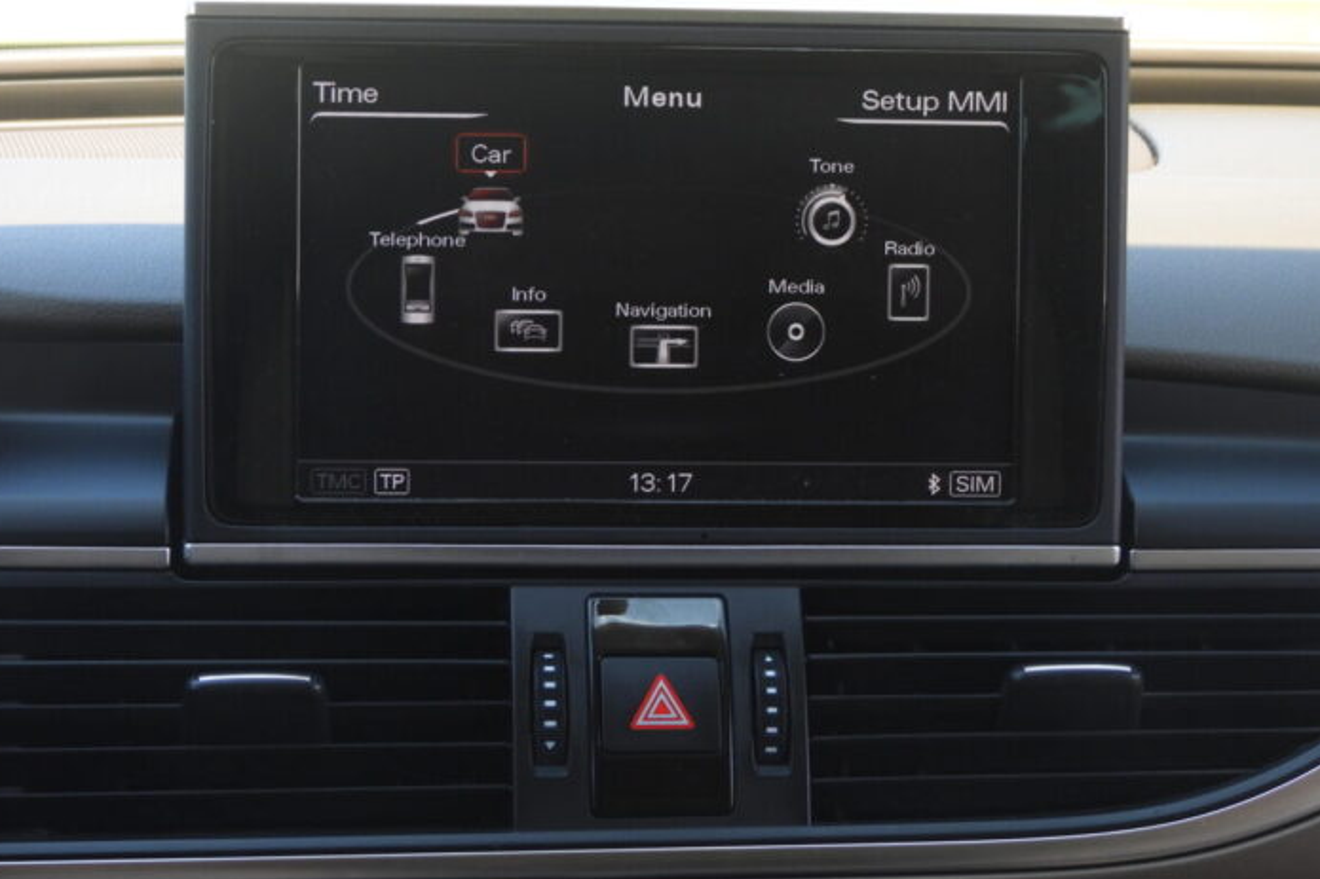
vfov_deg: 14.1
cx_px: 648
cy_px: 397
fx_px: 3556
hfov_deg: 21.0
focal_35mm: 97
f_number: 3.5
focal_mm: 16.3
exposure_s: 1/60
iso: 280
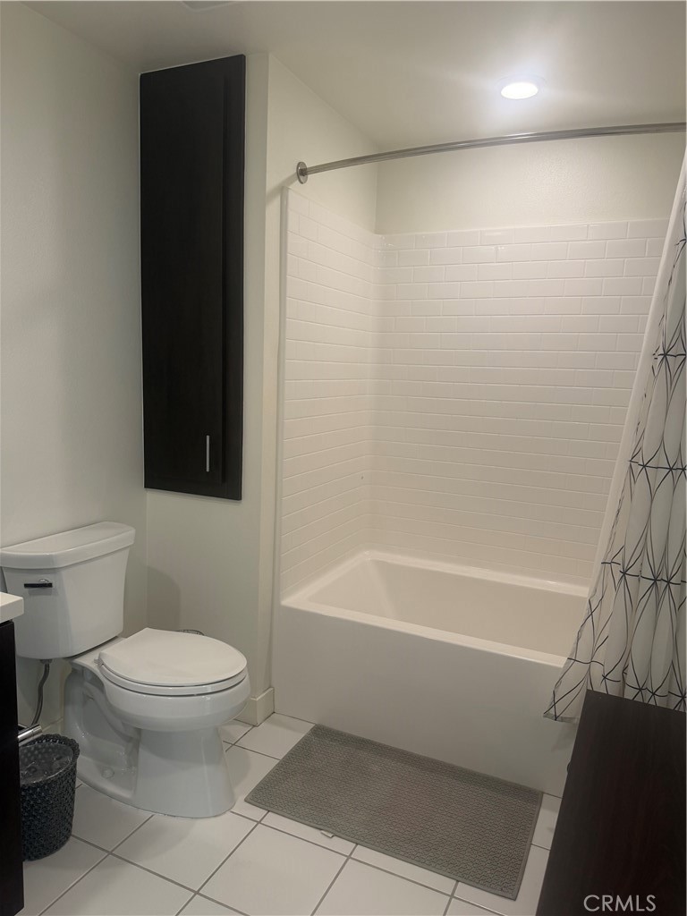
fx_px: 635
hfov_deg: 56.8
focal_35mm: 24
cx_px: 344
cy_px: 458
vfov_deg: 71.6
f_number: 1.78
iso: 125
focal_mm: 6.76
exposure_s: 1/120
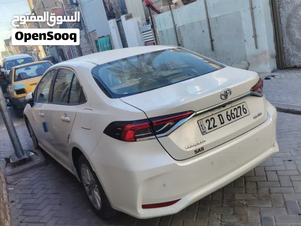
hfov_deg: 56.8
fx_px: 278
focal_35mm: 32
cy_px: 113
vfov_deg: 44.2
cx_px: 150
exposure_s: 1/126
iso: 100
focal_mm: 5.25
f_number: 1.75
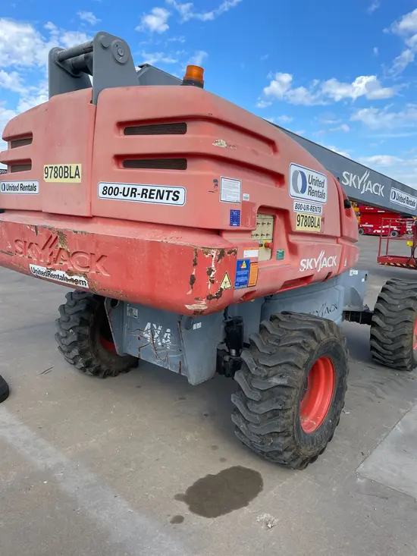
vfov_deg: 67.3
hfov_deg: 53.1
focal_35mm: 26
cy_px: 278
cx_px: 208
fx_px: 417
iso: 50
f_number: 1.6
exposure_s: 1/2618
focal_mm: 4.2
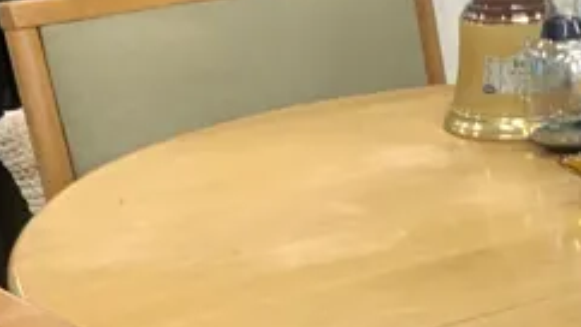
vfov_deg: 9.6
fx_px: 1848
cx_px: 886
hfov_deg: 16.2
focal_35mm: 120
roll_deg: -0.6
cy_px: 584
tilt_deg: -26.6
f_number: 1.8
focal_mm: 4.25
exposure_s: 1/50
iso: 50
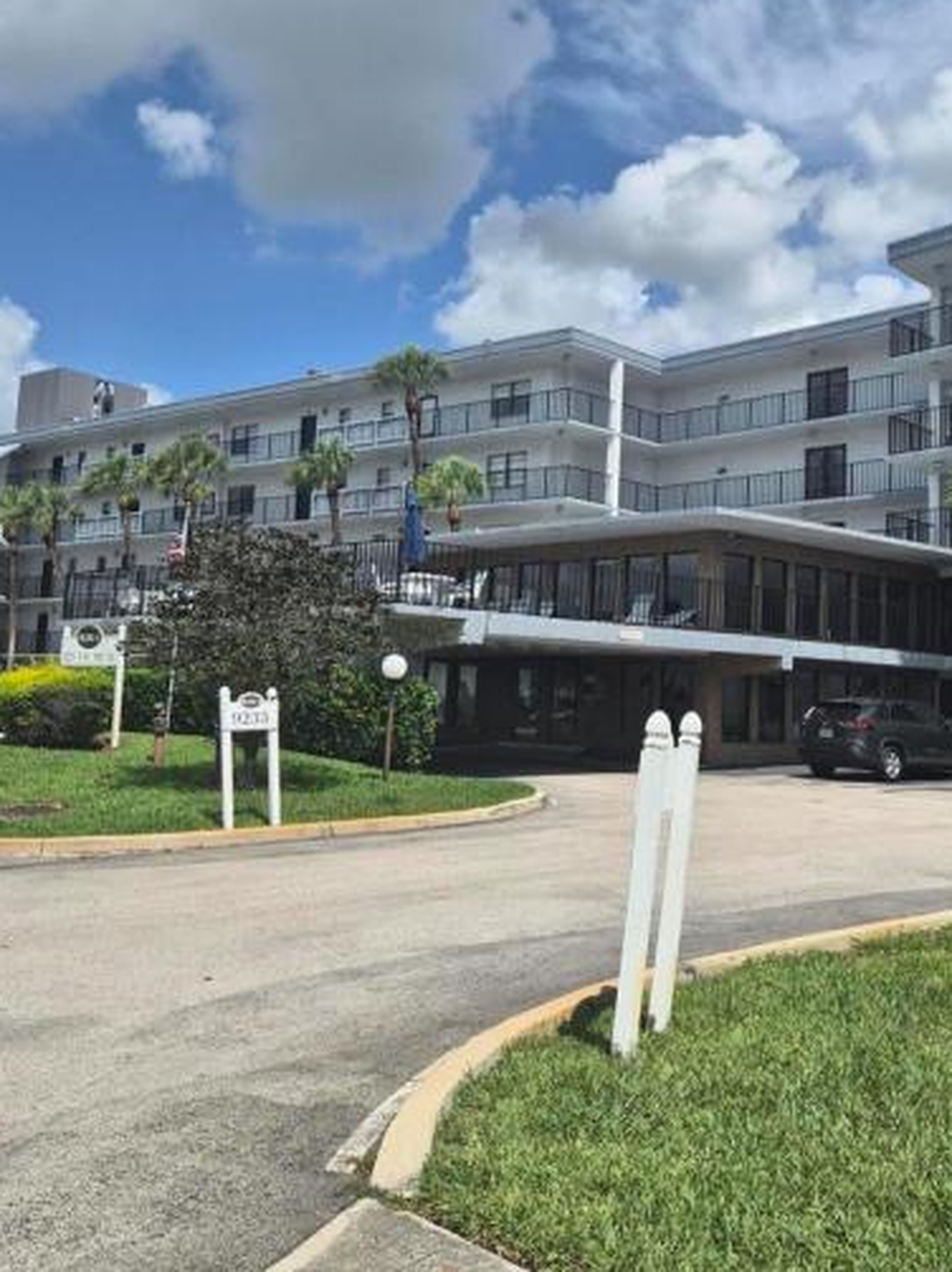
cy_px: 565
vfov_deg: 55.2
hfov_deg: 42.6
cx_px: 595
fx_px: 1211
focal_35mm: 33
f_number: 1.8
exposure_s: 1/7696
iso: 64
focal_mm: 5.4
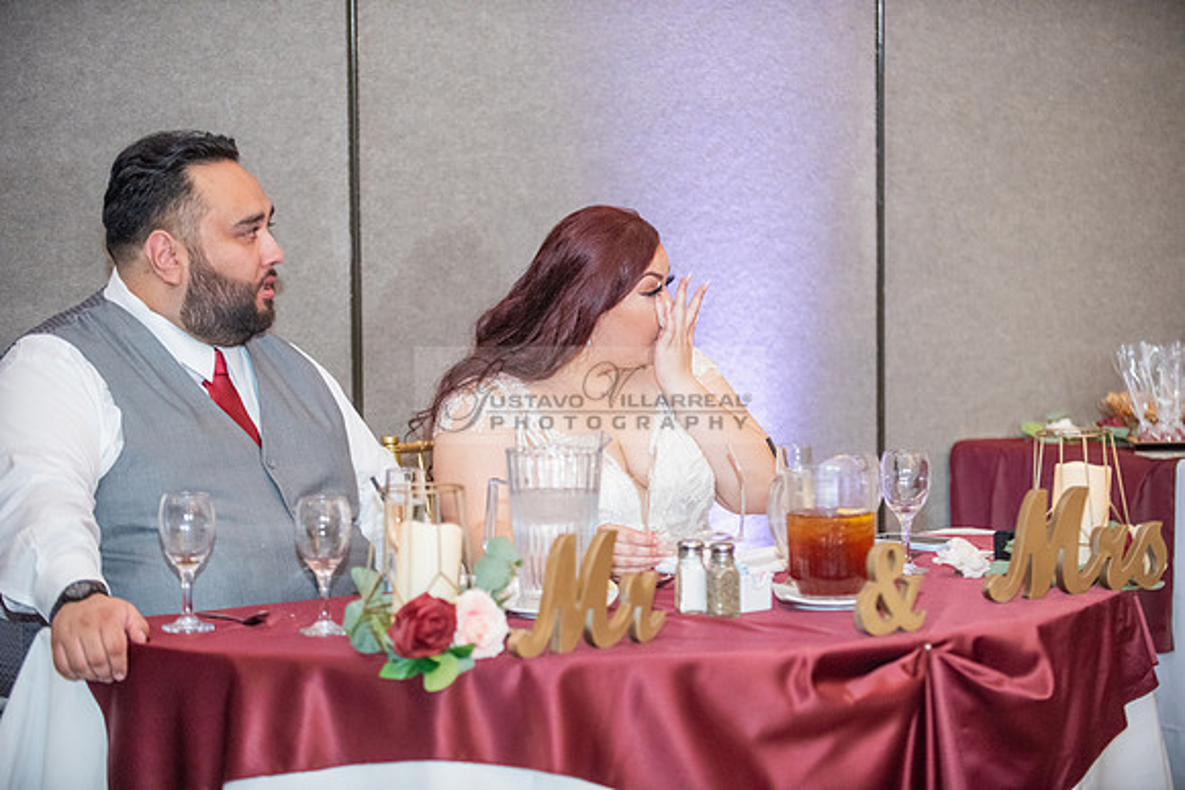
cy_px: 395
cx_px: 592
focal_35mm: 105
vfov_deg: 13.0
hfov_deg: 19.5
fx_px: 3457
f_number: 2.8
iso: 3200
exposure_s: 1/250
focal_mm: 105
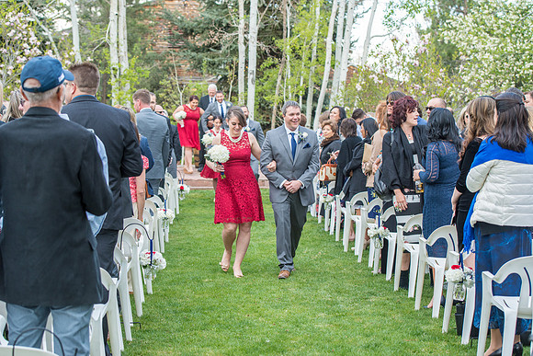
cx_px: 266
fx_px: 1510
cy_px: 178
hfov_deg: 20.0
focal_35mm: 102
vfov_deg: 13.4
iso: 400
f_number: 5
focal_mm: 102
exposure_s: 1/200
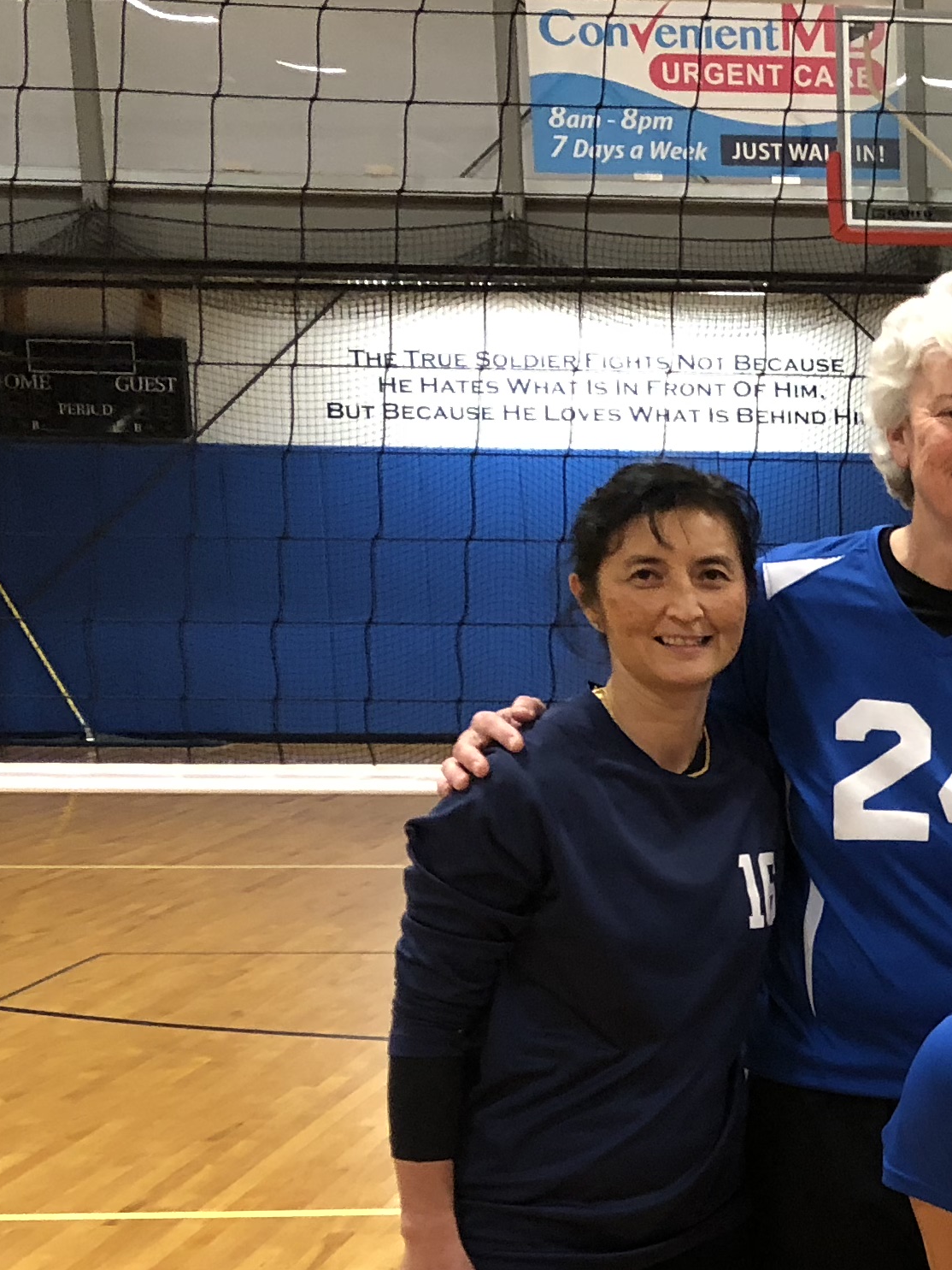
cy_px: 1045
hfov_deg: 17.5
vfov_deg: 25.2
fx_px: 2786
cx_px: 1416
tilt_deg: -11.2
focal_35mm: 76
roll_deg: +0.4
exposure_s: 1/15
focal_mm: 3.99
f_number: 1.8
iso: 80
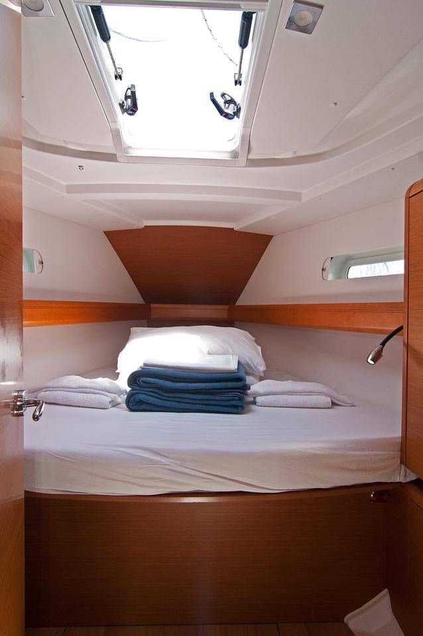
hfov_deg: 67.3
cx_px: 212
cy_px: 318
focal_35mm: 18
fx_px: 318
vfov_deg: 90.1
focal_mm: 12
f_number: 6.3
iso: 1000
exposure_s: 1/100
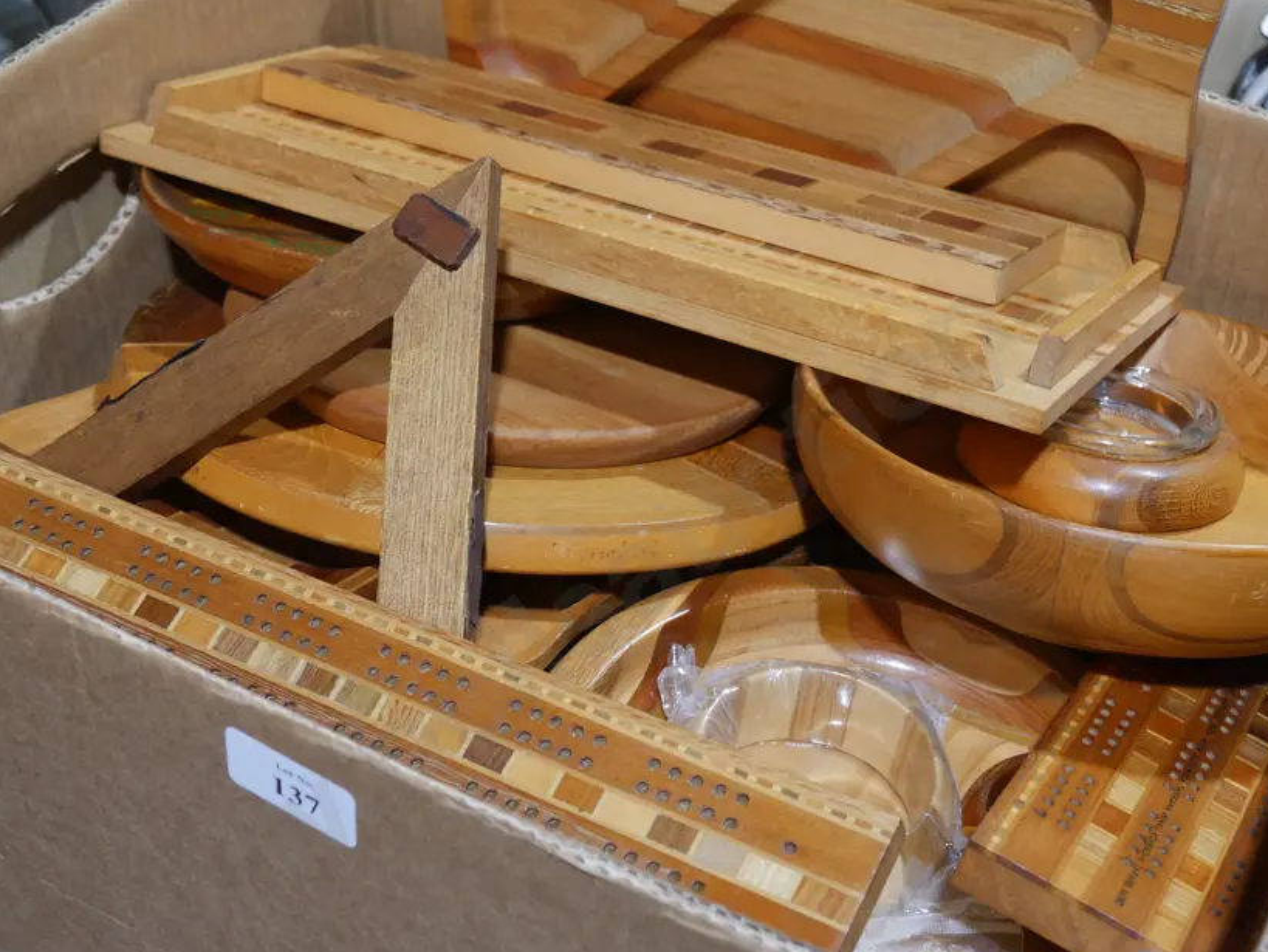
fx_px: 2016
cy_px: 521
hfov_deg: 34.9
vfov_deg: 26.6
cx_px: 717
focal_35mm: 55
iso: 400
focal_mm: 22
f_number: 4.7
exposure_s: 1/60
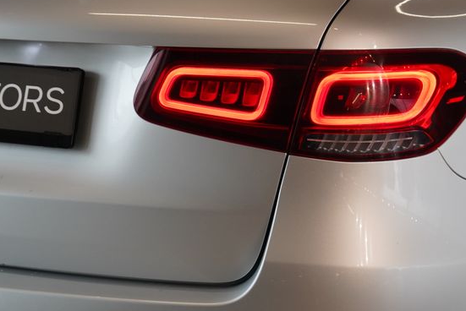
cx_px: 281
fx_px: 1684
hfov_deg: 15.7
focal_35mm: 130
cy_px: 87
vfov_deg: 10.5
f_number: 5.6
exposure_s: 1/160
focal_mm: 70
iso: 1250
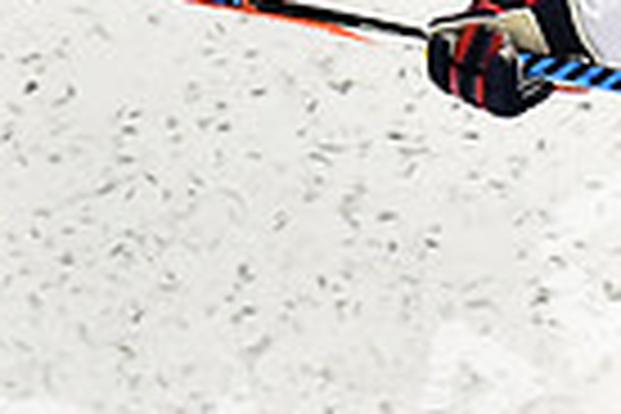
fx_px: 13559
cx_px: 810
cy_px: 137
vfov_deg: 1.7
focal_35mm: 786
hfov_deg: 2.6
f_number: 3.2
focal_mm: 125
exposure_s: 1/1250
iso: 6400
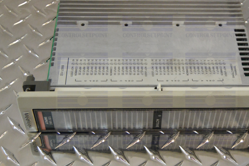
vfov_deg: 21.6
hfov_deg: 31.9
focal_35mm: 63
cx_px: 142
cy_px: 78
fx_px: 436
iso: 720
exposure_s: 1/60
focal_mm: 18.1
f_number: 4.8
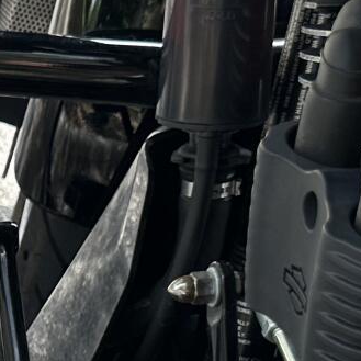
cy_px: 466
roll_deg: -17.8
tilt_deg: -38.9
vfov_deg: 13.1
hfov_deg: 12.4
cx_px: -275
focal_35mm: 129
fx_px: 1522
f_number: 1.78
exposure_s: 1/663
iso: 80
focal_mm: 6.86
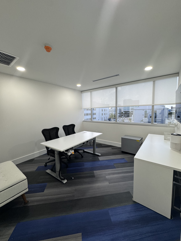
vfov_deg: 102.1
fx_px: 98
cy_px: 120
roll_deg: +1.7
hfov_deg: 85.7
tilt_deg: -5.3
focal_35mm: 14
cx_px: 90
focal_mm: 2.22
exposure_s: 1/120
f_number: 2.2
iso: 160
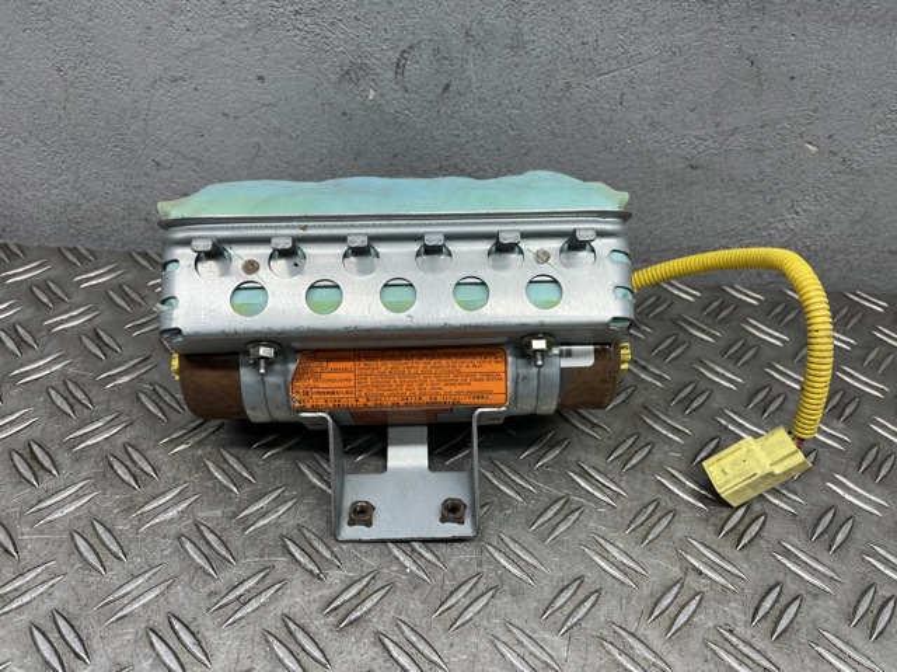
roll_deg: -4.8
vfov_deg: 53.0
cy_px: 336
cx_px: 448
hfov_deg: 67.3
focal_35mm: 26
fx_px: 673
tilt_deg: -40.1
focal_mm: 5.1
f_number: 1.6
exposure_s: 1/150
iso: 32
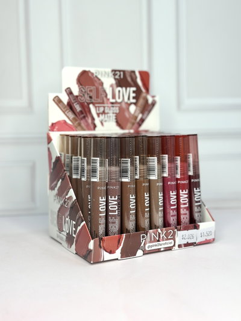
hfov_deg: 30.3
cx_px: 120
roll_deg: +0.1
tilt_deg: -6.3
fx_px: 445
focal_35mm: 48
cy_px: 160
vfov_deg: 39.6
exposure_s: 1/103
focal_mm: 6.86
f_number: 1.78
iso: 100
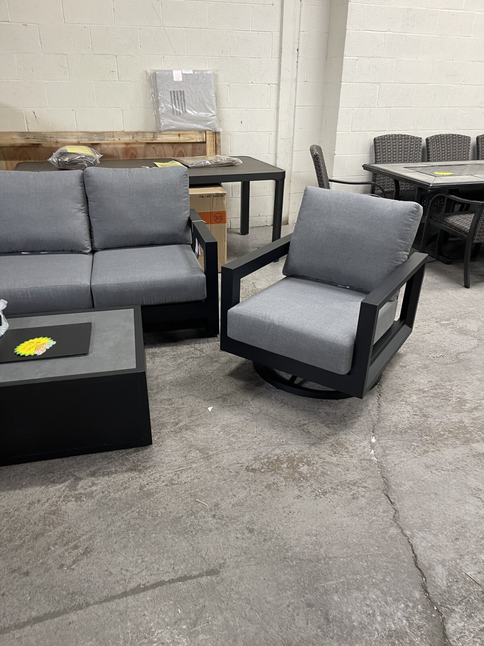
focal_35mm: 25
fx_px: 466
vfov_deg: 69.4
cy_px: 323
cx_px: 242
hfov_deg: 54.9
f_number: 1.6
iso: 160
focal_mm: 5.1
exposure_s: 1/60
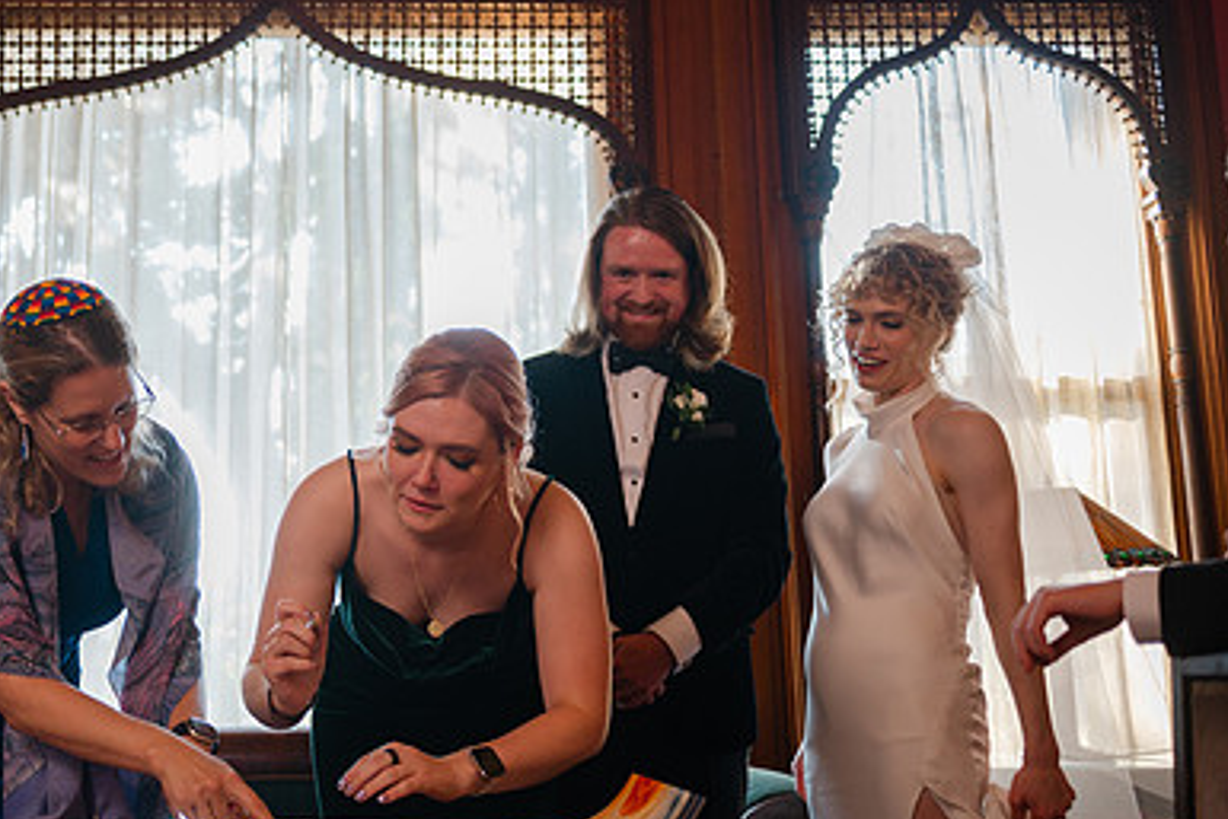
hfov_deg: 44.3
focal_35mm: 43
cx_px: 354
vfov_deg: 31.2
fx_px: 1467
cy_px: 402
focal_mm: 28
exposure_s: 1/125
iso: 320
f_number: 2.8
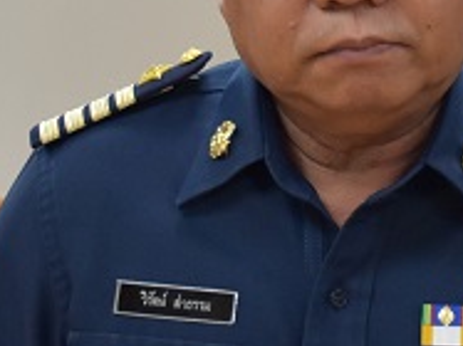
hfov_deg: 8.8
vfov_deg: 6.7
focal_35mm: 222
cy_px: 180
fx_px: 2967
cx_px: 503
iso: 1250
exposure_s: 1/60
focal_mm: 32
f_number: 4
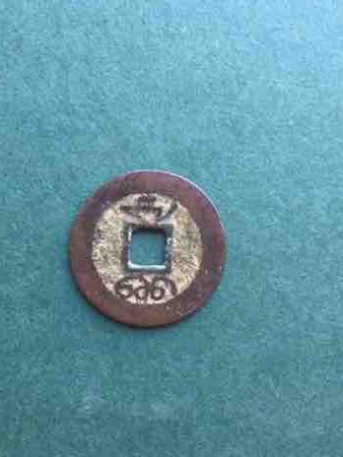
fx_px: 528
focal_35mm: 40
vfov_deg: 46.8
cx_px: 165
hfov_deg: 36.0
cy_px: 244
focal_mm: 4.15
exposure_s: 1/33
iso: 64
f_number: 2.2
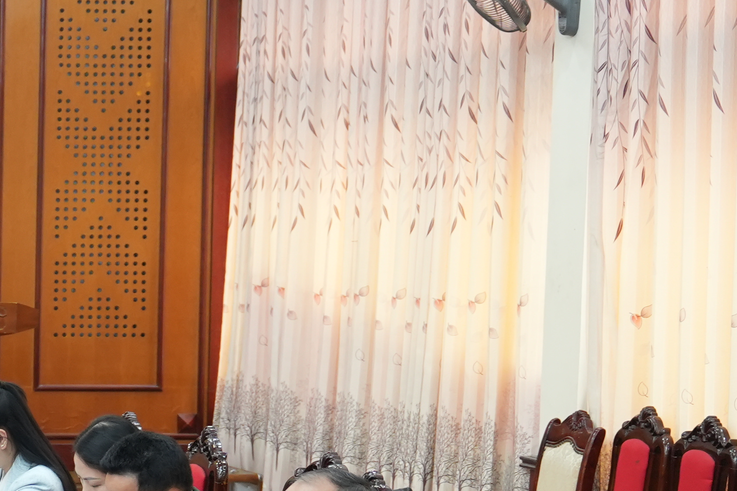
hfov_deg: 13.3
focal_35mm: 138
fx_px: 2825
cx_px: -607
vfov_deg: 9.9
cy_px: 372
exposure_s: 1/80
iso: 1000
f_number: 2.8
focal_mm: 33
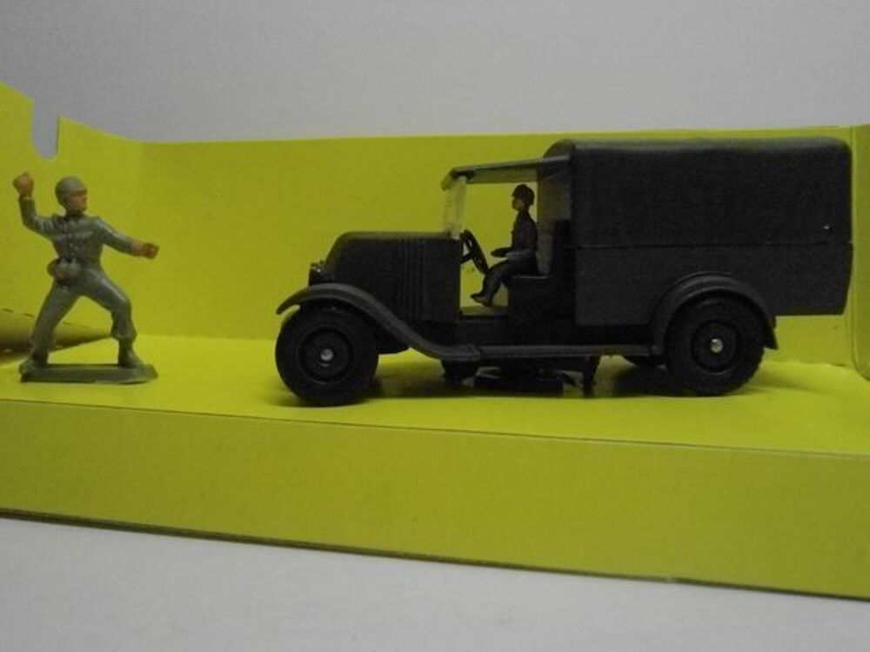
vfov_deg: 45.4
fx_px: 779
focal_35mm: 31
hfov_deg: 58.4
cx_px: 435
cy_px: 326
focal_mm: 5.6
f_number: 3
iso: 800
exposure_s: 1/160
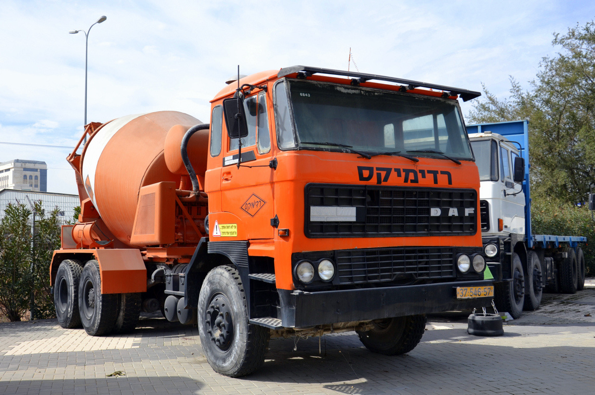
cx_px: 298
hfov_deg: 51.4
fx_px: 619
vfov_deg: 35.4
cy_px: 198
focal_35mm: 38
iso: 100
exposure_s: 1/250
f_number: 7.1
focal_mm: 25
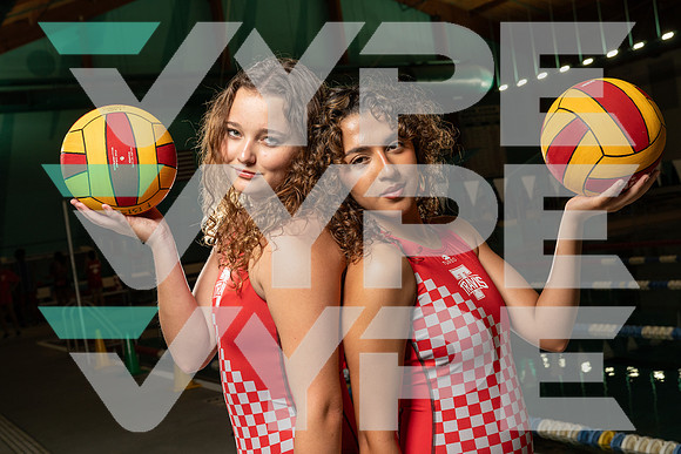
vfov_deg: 29.9
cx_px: 340
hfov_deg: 43.6
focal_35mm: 45
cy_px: 227
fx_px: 851
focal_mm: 45
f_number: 8
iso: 500
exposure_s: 1/250
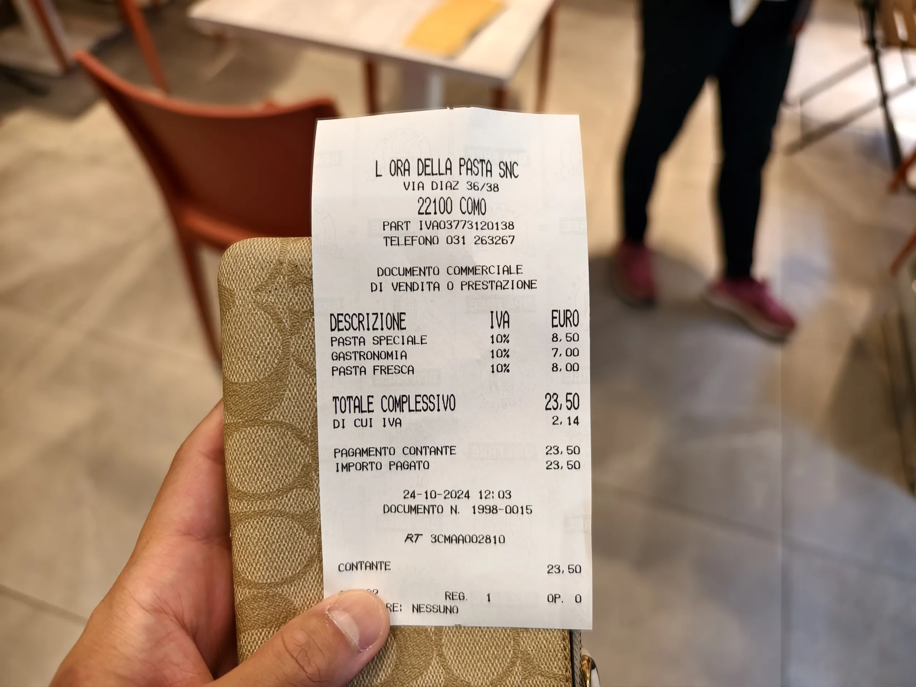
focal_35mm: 23
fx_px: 609
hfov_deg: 73.9
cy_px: 344
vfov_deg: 58.9
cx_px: 458
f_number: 1.75
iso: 523
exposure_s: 1/100
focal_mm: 8.67
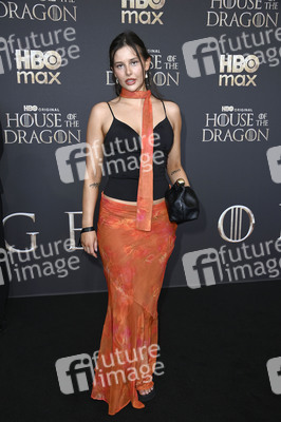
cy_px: 211
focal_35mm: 38
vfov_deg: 50.7
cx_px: 140
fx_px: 446
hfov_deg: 35.0
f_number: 5.6
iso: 320
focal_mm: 38
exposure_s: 1/250
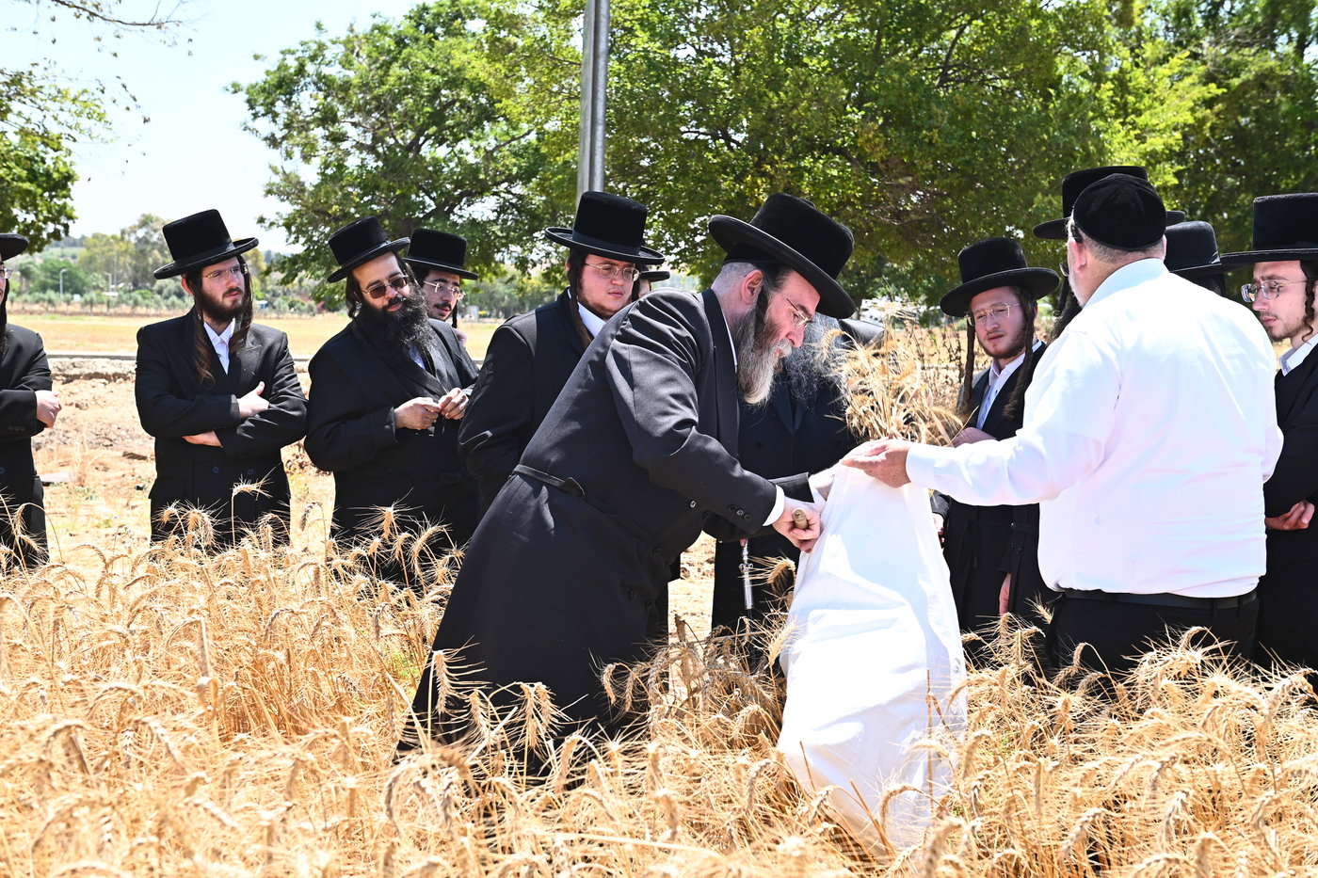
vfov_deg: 28.1
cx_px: 659
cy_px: 439
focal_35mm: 48
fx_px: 1757
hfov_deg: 41.1
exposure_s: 1/200
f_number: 6.3
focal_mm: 48
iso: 160
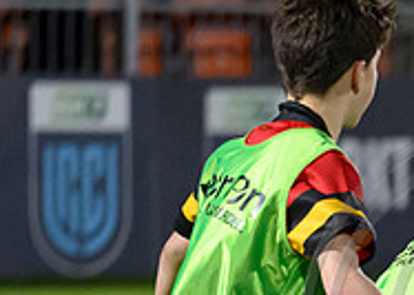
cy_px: 688
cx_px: 1022
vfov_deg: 1.1
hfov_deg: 1.6
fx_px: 14711
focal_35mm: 1253
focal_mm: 200
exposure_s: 1/1000
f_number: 3.2
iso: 6400
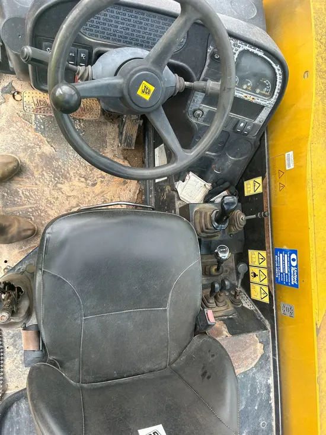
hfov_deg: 53.1
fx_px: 326
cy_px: 218
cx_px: 163
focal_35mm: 26
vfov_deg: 67.3
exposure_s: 1/347
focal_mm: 5.7
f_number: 1.5
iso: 50
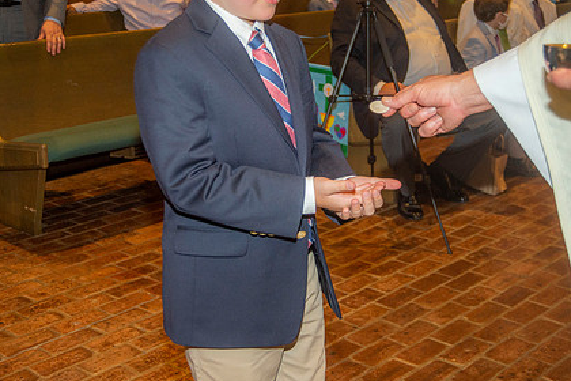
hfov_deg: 34.5
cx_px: 303
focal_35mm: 58
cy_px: 127
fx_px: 920
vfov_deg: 23.3
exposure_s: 1/200
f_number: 5.6
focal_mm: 42
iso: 1600
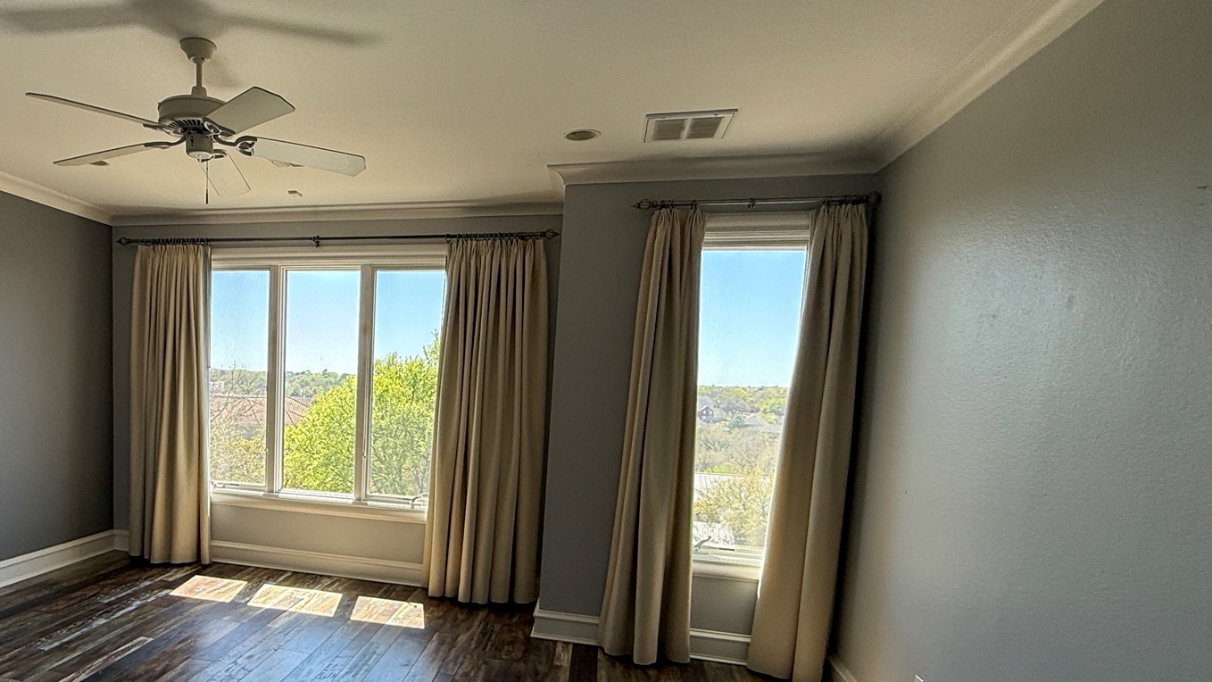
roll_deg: -2.7
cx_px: 386
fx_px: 739
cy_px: 462
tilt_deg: -5.8
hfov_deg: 75.8
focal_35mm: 23
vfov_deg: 48.6
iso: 50
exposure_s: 1/104
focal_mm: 2.22
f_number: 2.2
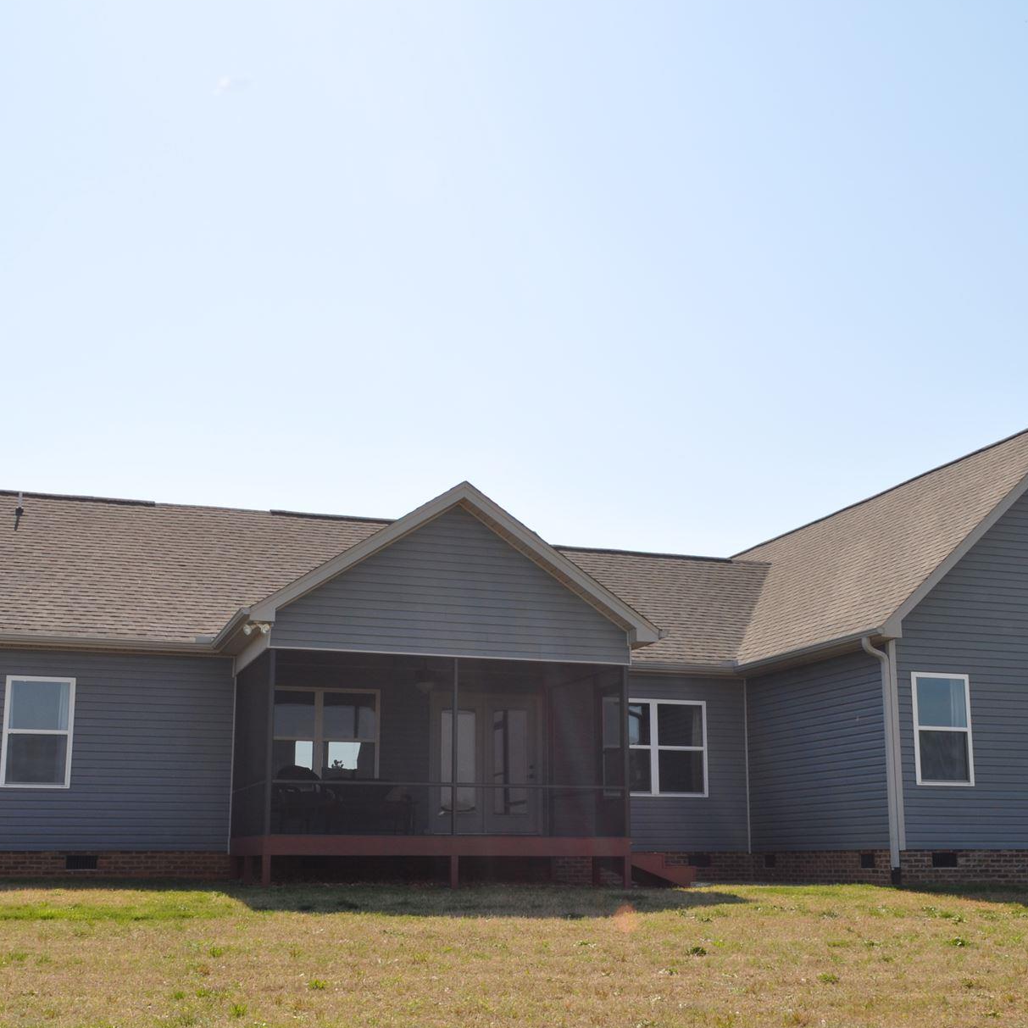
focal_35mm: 43
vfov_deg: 39.1
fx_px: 1445
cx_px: 529
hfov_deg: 39.2
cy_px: 564
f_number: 14
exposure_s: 1/200
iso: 200
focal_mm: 20
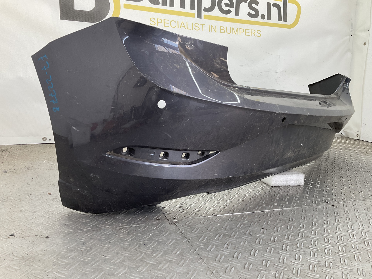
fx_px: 312
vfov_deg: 48.2
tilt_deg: -10.8
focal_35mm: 29
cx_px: 186
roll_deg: -4.6
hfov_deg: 61.7
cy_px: 140
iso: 32
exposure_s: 1/120
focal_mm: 3
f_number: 1.8
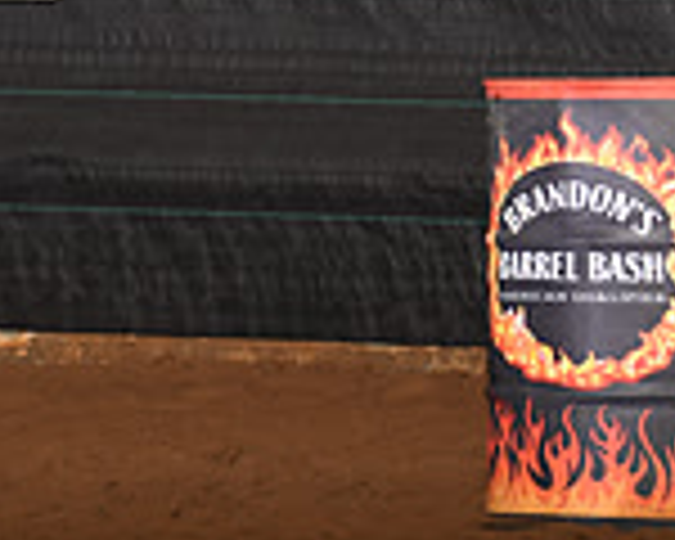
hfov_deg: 2.5
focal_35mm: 763
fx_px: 15243
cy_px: -88
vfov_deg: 2.0
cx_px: 1296
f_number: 5.6
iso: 1000
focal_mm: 210
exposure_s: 1/250
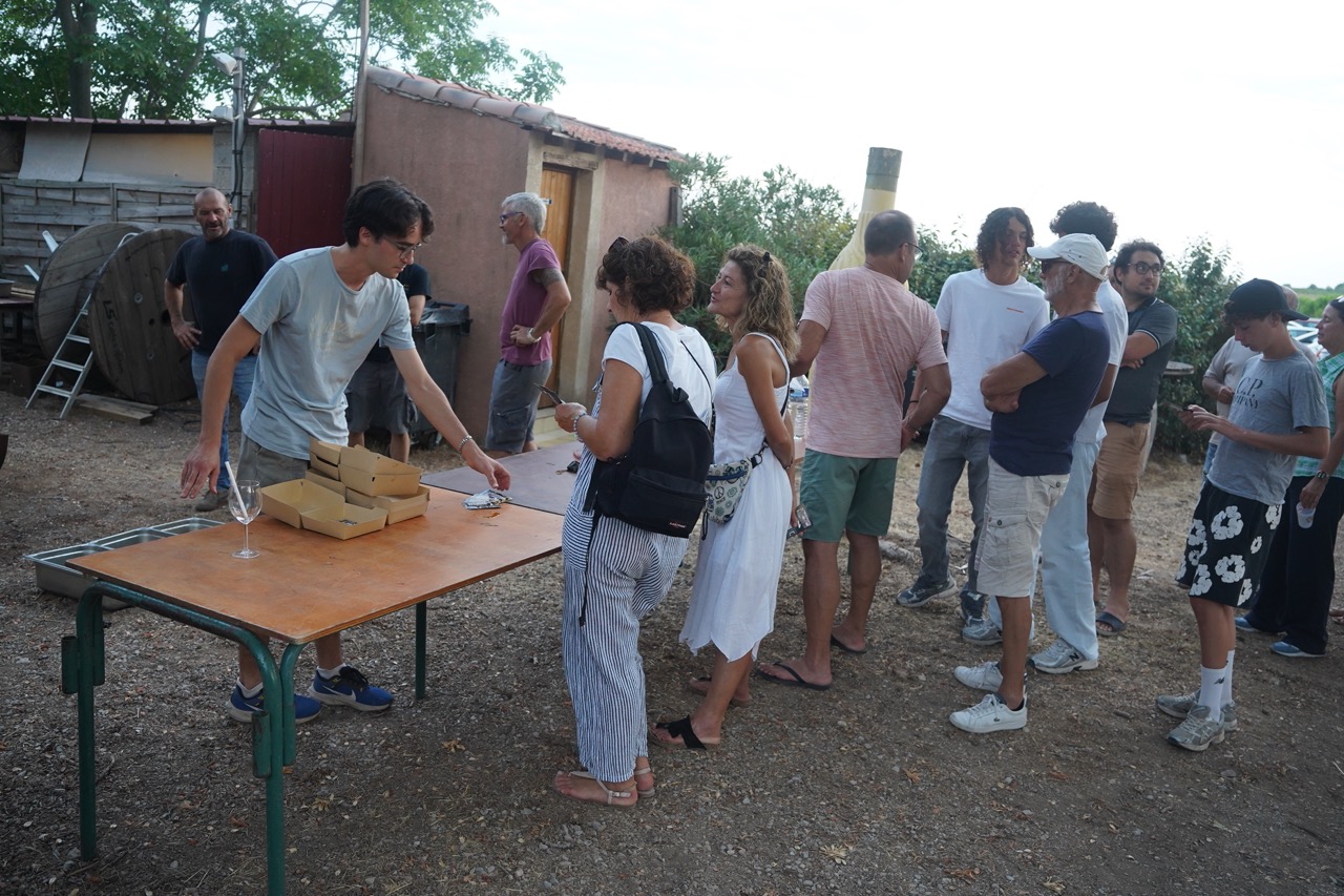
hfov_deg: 65.5
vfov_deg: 46.4
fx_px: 1045
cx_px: 672
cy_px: 448
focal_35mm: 28
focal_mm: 28
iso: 1600
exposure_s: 1/160
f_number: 3.5
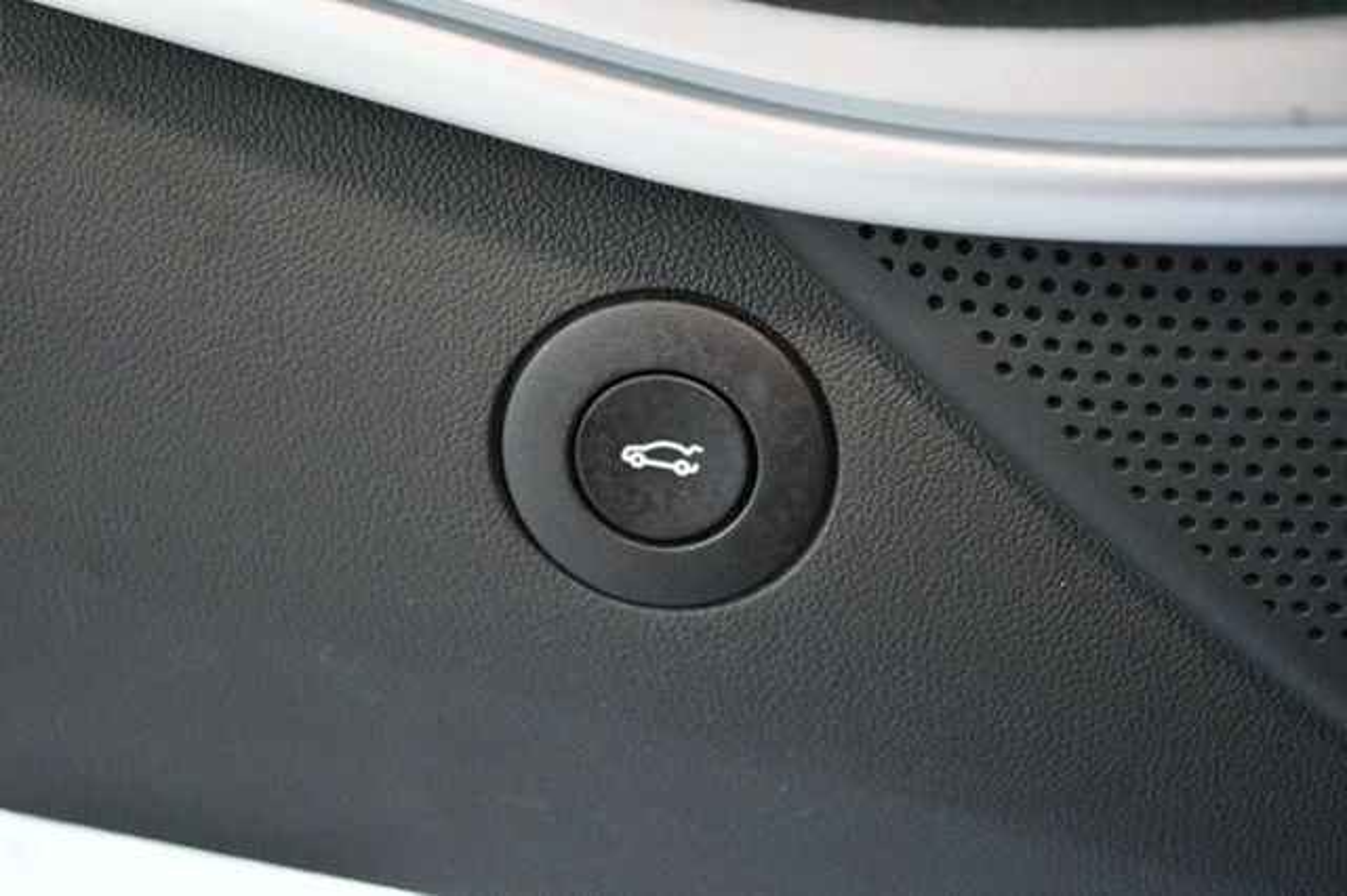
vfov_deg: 19.7
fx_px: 2580
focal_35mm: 69
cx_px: 674
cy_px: 448
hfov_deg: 29.3
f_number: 5.3
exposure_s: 1/60
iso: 10000
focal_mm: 46
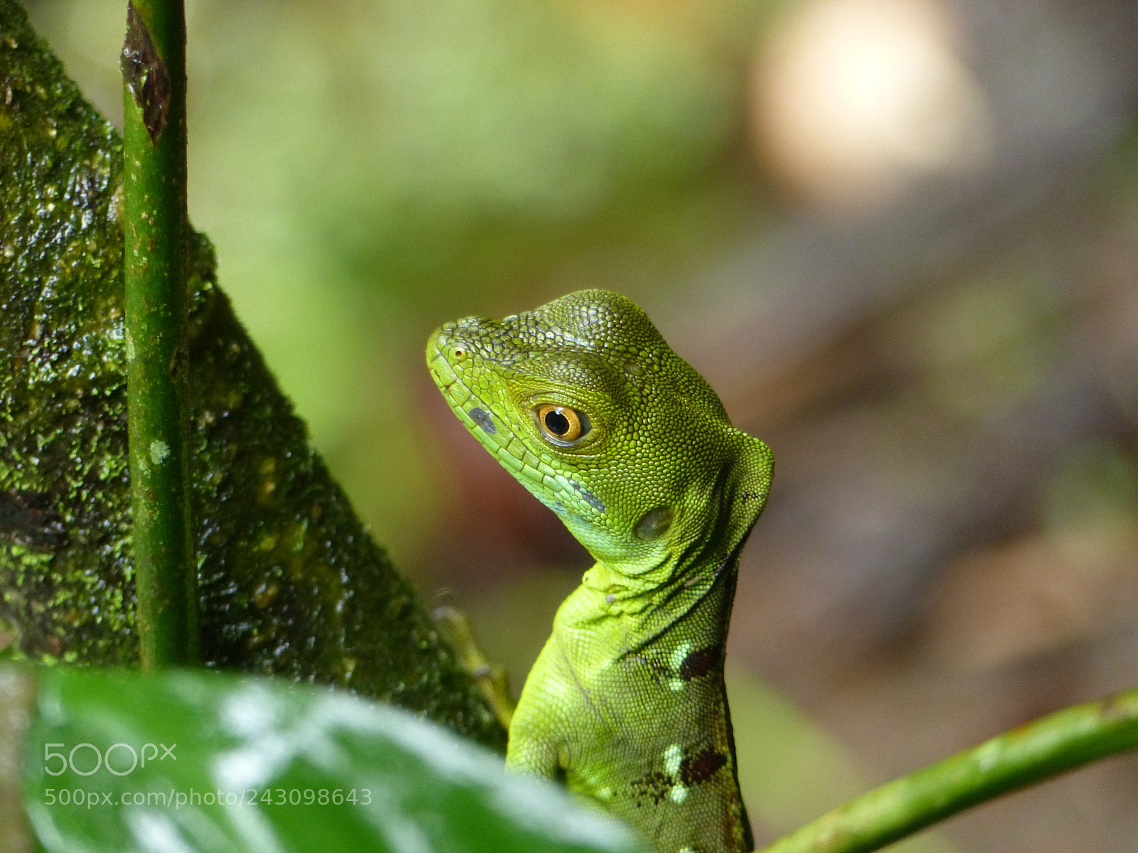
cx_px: 569
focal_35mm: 600
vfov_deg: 2.5
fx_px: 19725
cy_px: 426
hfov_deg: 3.3
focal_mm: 108
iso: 400
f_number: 2.8
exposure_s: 1/100
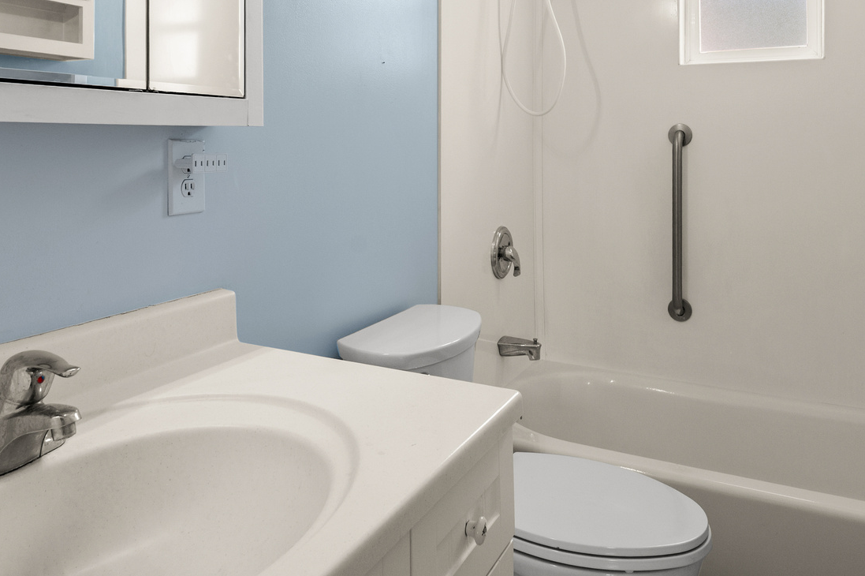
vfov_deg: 44.1
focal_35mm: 29
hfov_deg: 63.8
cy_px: 172
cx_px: 419
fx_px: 695
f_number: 7.1
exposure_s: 1/10
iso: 500
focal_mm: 15.5
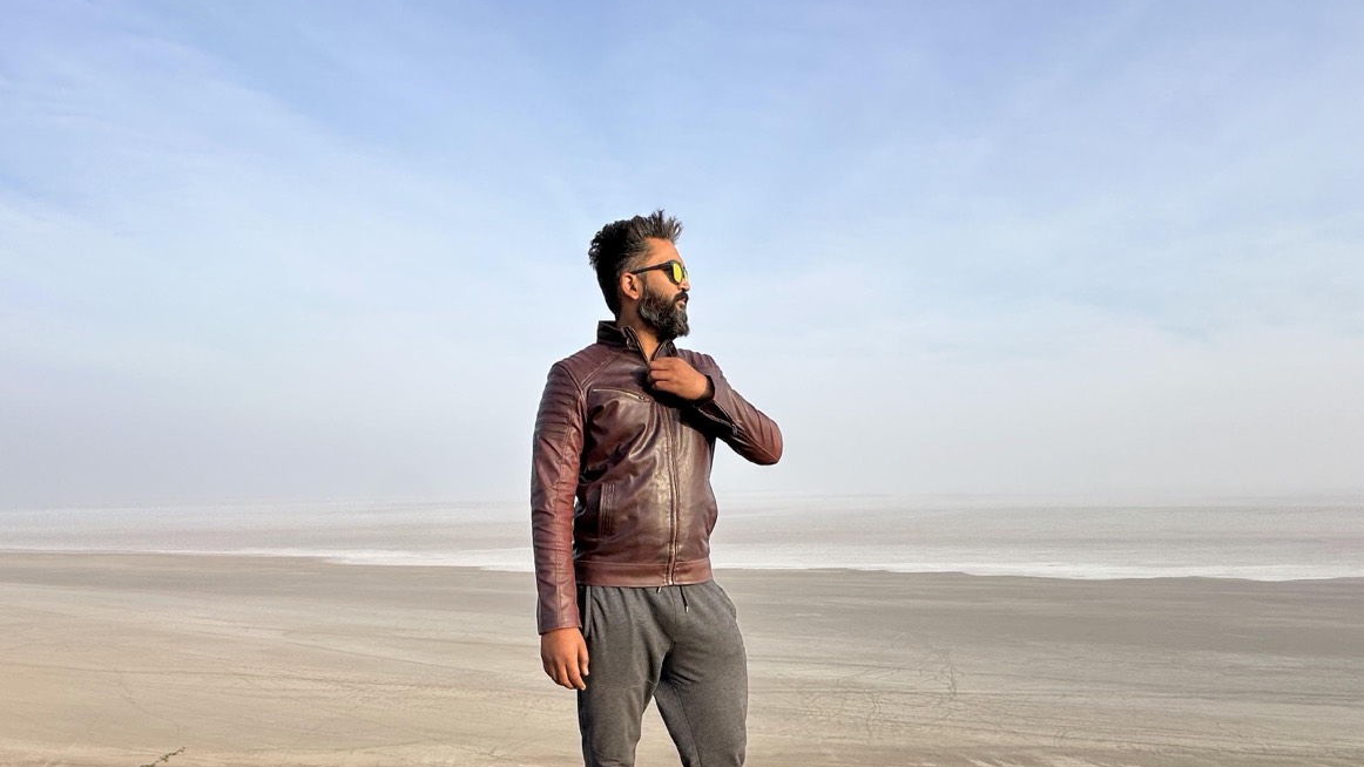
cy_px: 521
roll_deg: +0.8
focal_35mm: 21
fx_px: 760
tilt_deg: -4.6
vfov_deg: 52.4
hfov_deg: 83.8
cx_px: 676
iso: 40
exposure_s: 1/1335
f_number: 2.2
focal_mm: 2.22
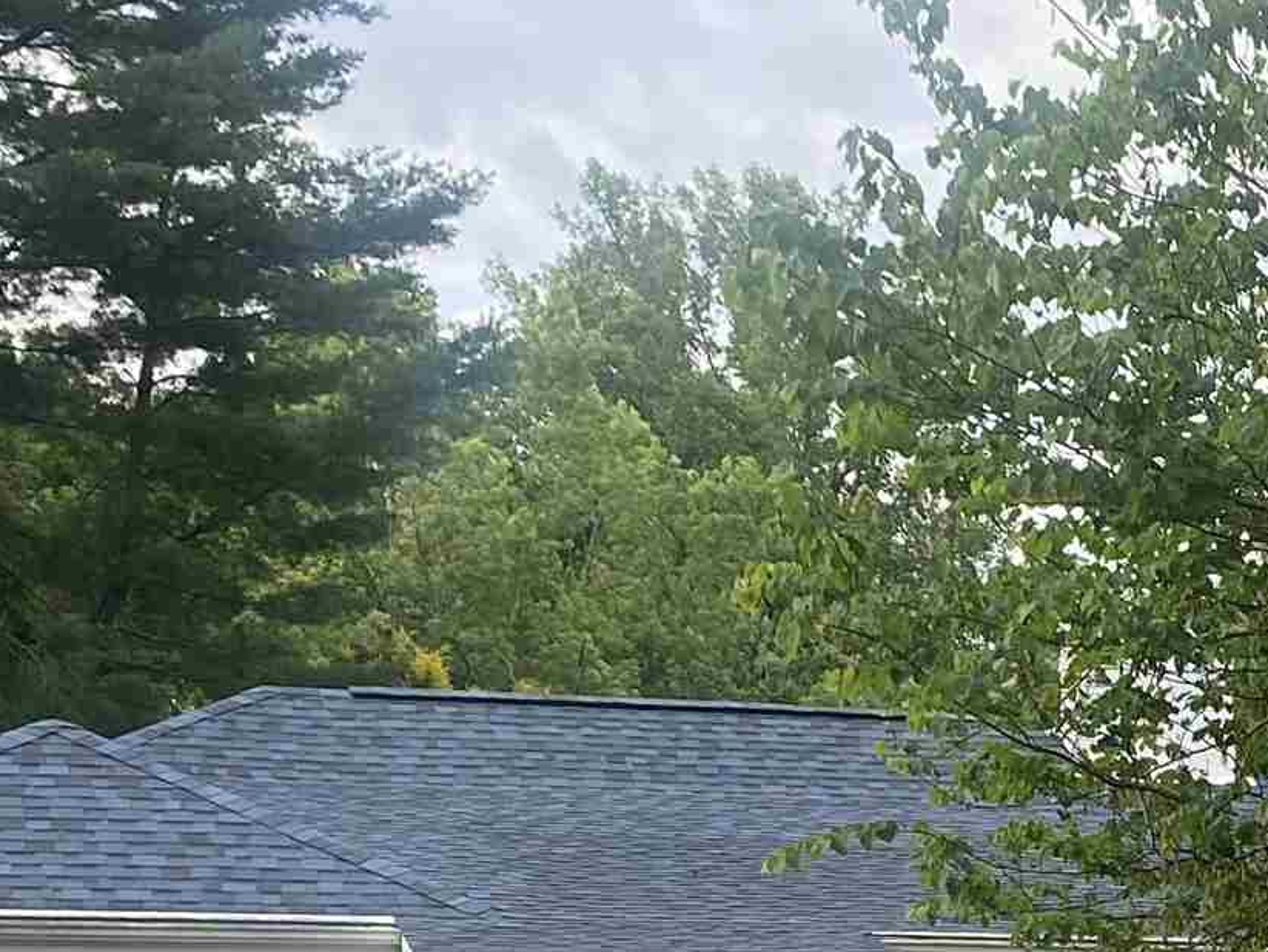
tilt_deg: -10.2
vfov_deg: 13.8
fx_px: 3555
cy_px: 1648
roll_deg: -0.6
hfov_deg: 18.4
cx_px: 1772
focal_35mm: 97
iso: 32
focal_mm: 4.25
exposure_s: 1/405
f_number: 1.8
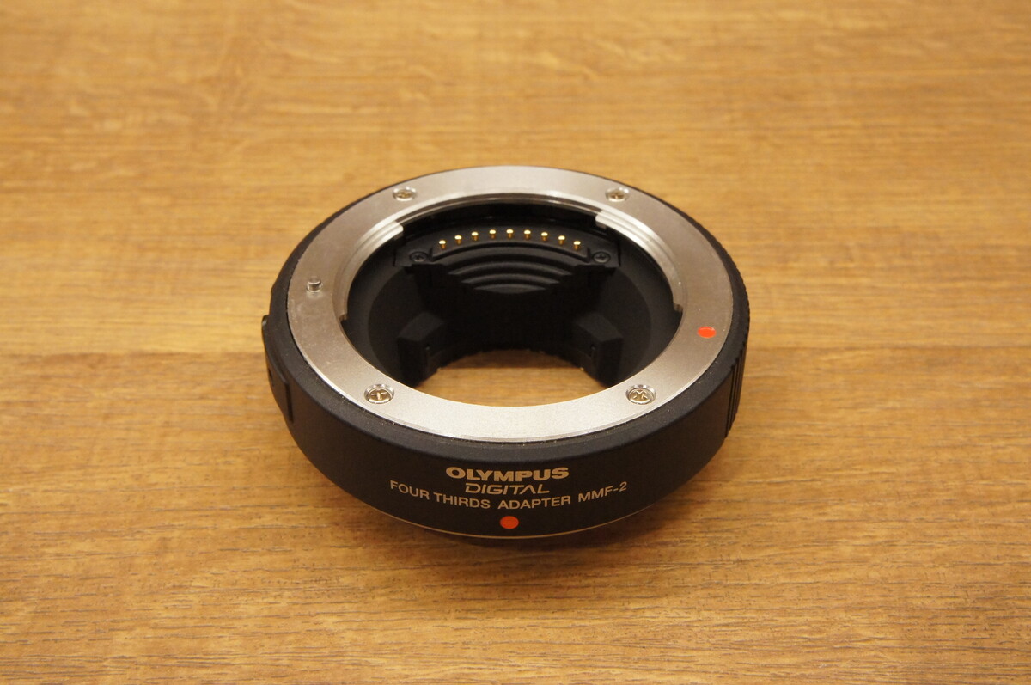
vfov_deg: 25.7
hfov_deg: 37.9
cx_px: 516
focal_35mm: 52
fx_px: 1502
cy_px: 342
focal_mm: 35
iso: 3200
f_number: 14
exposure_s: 1/60
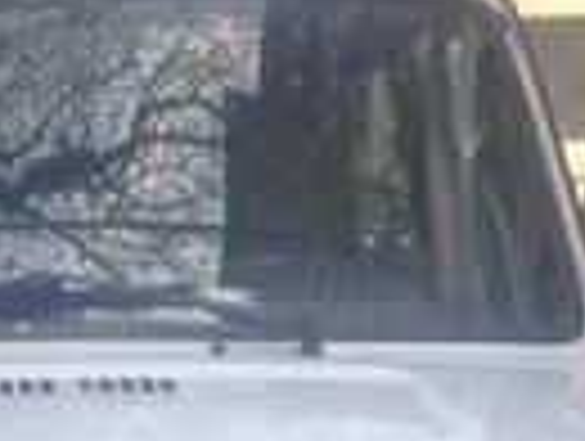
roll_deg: -0.8
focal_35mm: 167
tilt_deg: -11.7
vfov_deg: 8.6
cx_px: -50
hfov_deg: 11.6
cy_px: 803
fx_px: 2827
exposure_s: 1/278
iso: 50
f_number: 2.4
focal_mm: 4.12
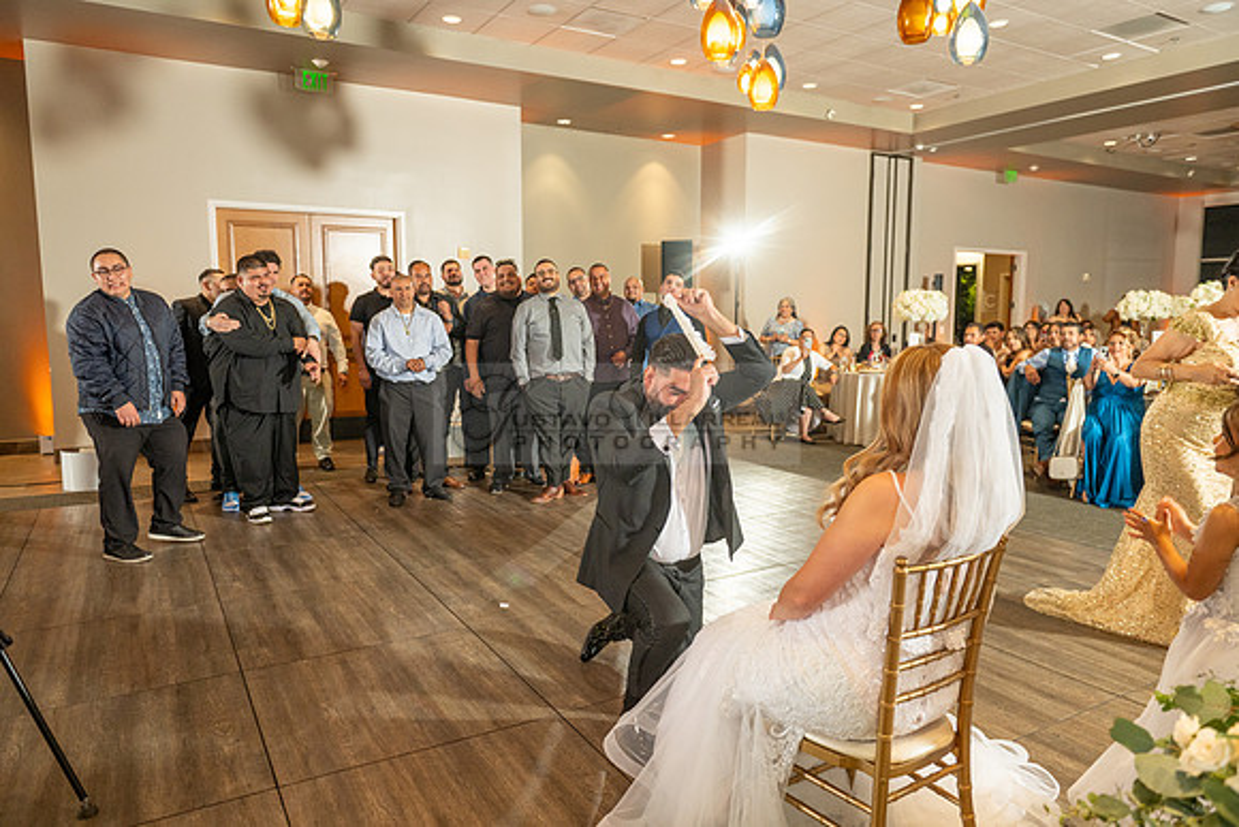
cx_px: 620
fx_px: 826
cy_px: 414
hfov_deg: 73.7
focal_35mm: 24
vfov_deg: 53.2
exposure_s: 1/160
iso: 800
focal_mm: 24
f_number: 3.5
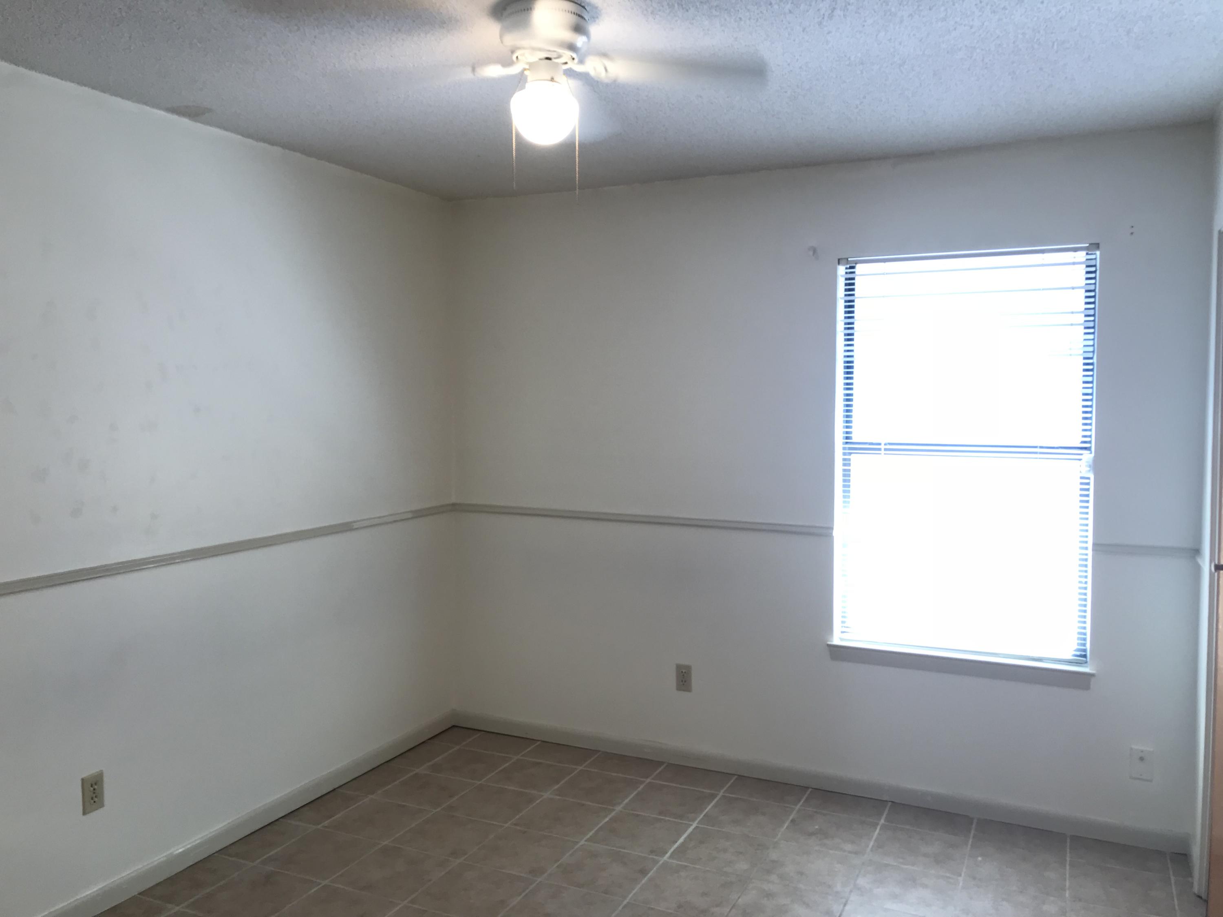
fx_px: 989
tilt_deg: -4.3
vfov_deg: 49.7
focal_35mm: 28
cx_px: 612
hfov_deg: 63.4
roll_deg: +0.3
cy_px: 458
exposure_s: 1/30
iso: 20
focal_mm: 3.99
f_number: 1.8
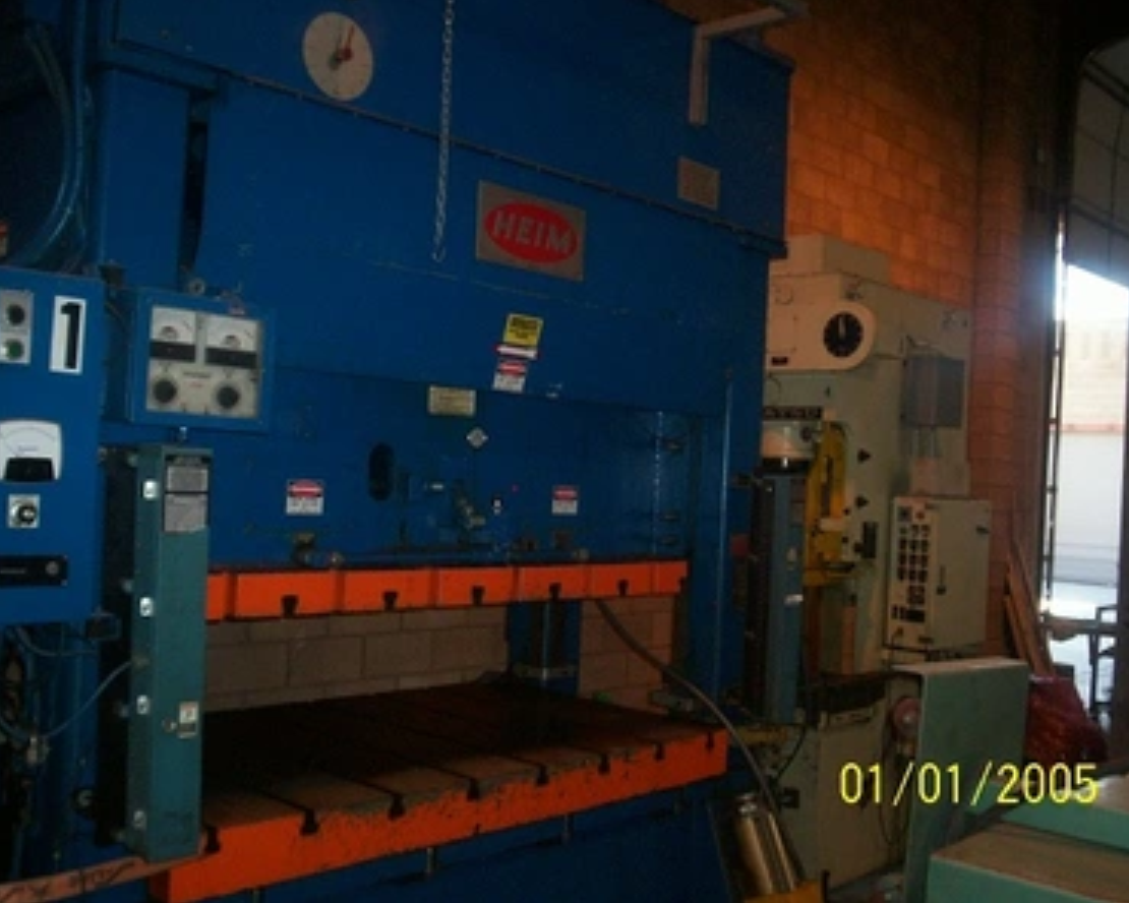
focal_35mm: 38
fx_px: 1270
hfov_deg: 47.9
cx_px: 549
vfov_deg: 39.2
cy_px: 448
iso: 140
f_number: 4.5
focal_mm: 5.9
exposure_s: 1/64
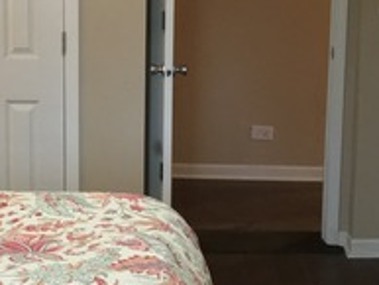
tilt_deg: -9.0
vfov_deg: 15.4
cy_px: 124
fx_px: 1052
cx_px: 124
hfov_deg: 20.4
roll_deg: -1.0
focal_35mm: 96
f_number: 2.2
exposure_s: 1/24
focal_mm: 4.15
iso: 200
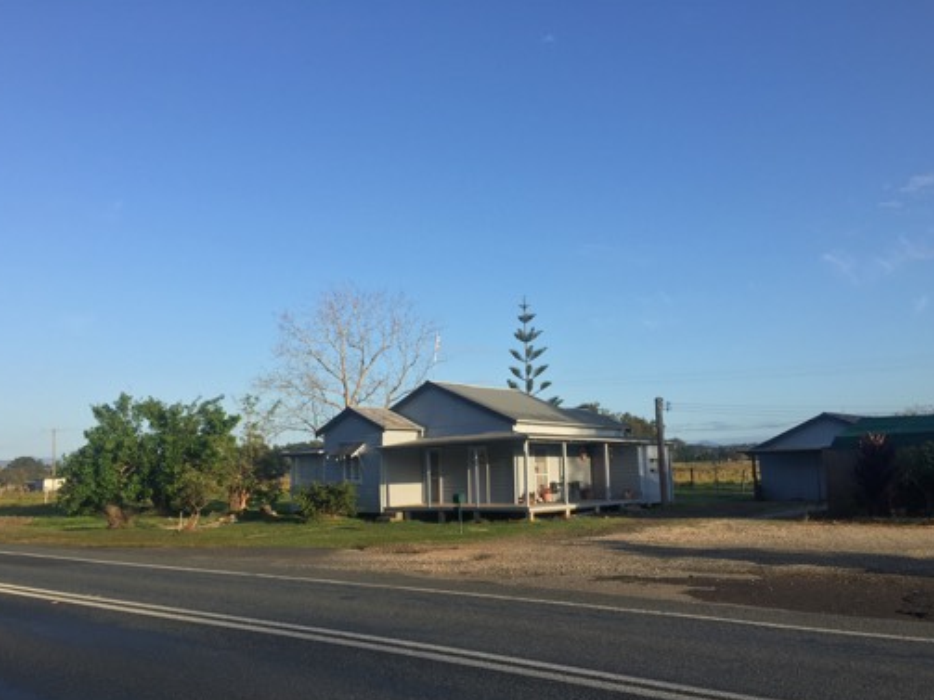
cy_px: 356
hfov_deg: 60.0
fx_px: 809
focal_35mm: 30
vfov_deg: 46.8
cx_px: 457
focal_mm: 4.15
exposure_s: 1/1130
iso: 32
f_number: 2.2
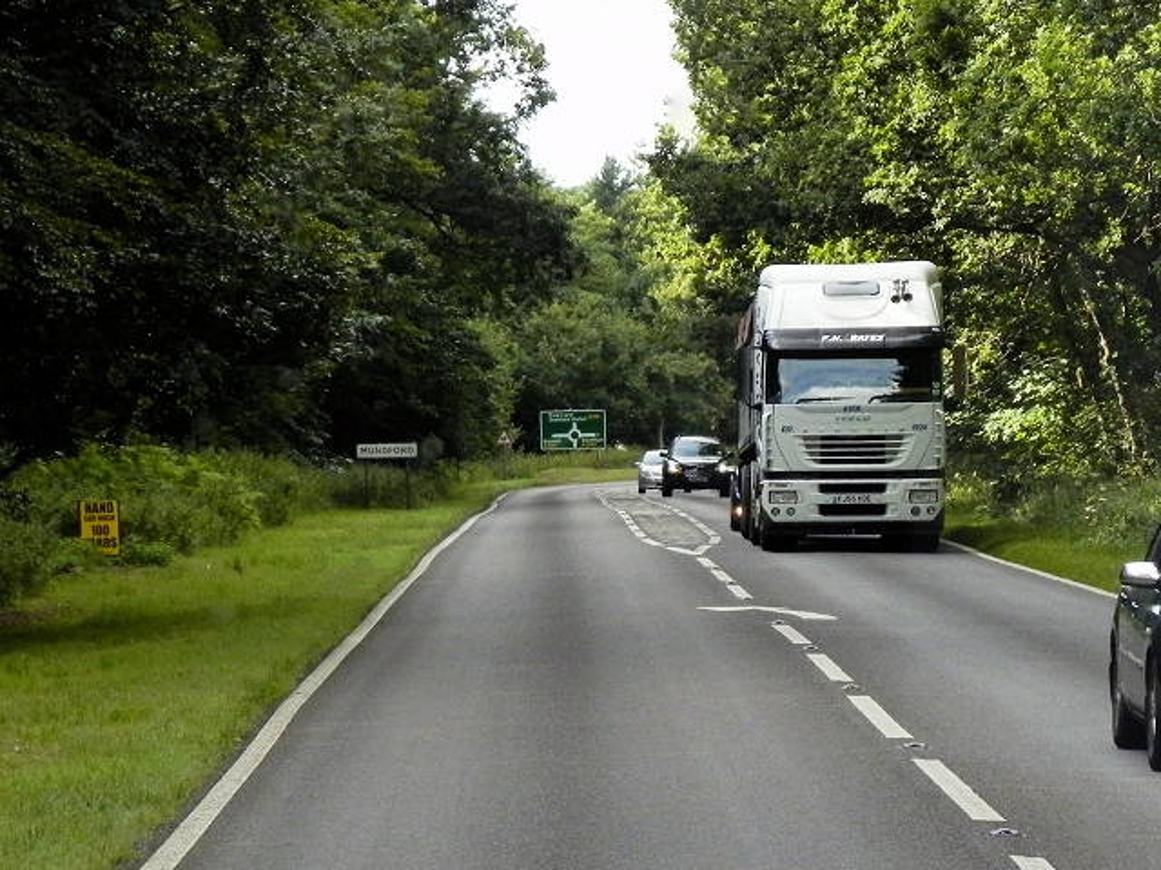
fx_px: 5433
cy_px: 435
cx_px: 580
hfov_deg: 12.2
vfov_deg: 9.2
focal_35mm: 162
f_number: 5
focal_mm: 28.8
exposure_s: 1/503
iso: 400
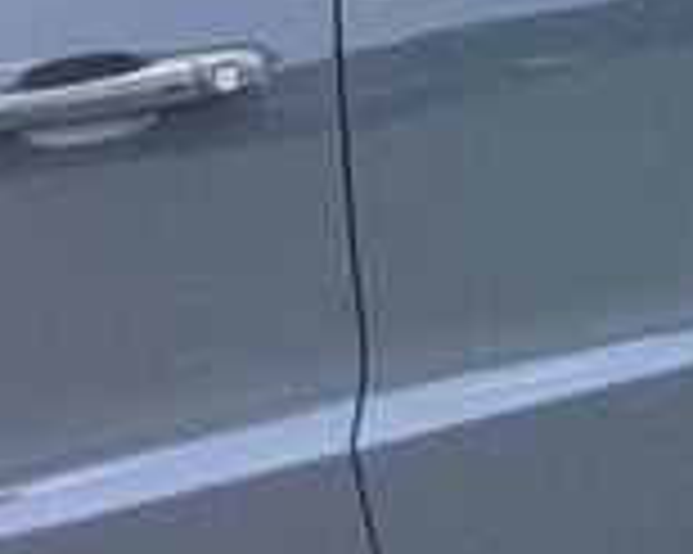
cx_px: 806
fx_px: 2029
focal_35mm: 99
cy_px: 117
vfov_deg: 15.4
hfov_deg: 18.5
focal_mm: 3.3
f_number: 2.4
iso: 25
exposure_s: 1/143
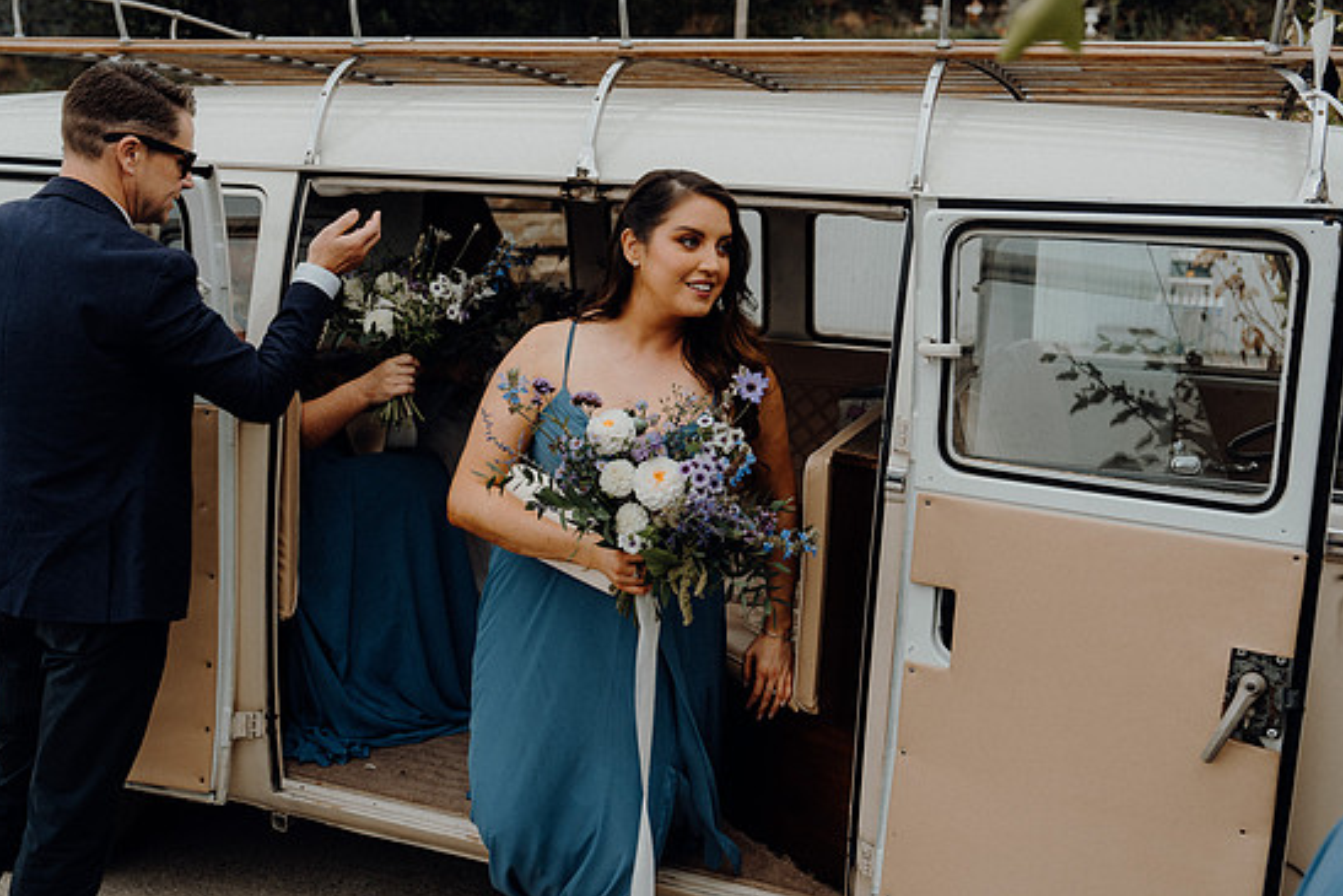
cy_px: 436
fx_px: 1306
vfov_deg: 37.9
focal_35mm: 35
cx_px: 660
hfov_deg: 54.4
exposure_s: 1/200
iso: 125
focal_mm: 33
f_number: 3.5
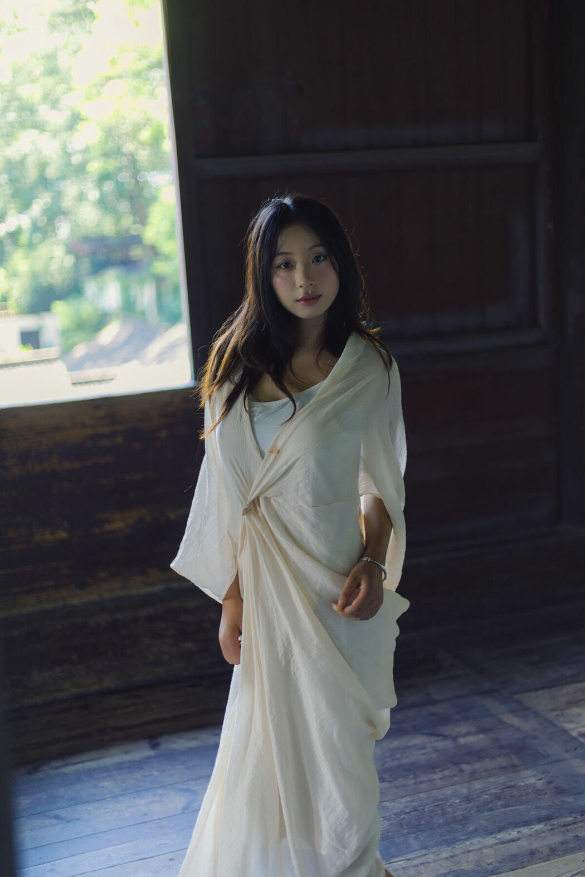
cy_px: 438
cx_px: 292
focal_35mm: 50
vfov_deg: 39.6
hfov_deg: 27.0
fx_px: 1219
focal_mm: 50
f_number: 1.8
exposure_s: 1/200
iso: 320
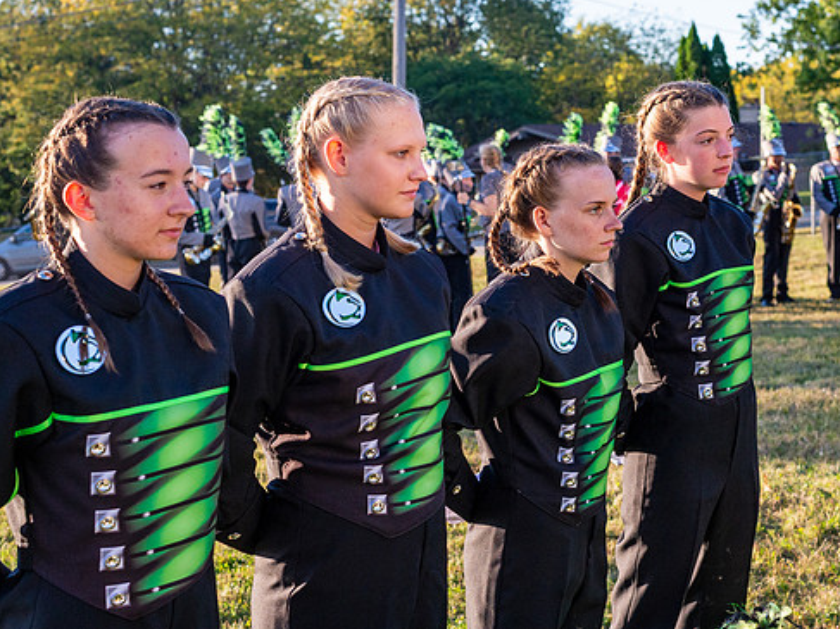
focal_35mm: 68
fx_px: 1650
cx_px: 452
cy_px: 249
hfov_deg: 28.6
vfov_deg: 21.6
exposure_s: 1/2000
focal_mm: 50
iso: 1600
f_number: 5.6
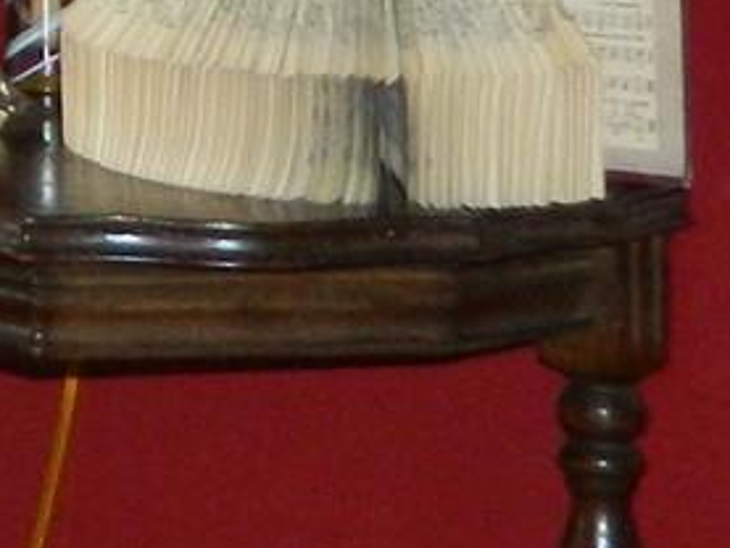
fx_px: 3903
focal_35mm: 185
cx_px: -1228
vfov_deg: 7.8
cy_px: -348
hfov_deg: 9.2
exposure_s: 1/30
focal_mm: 4.5
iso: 200
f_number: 3.1
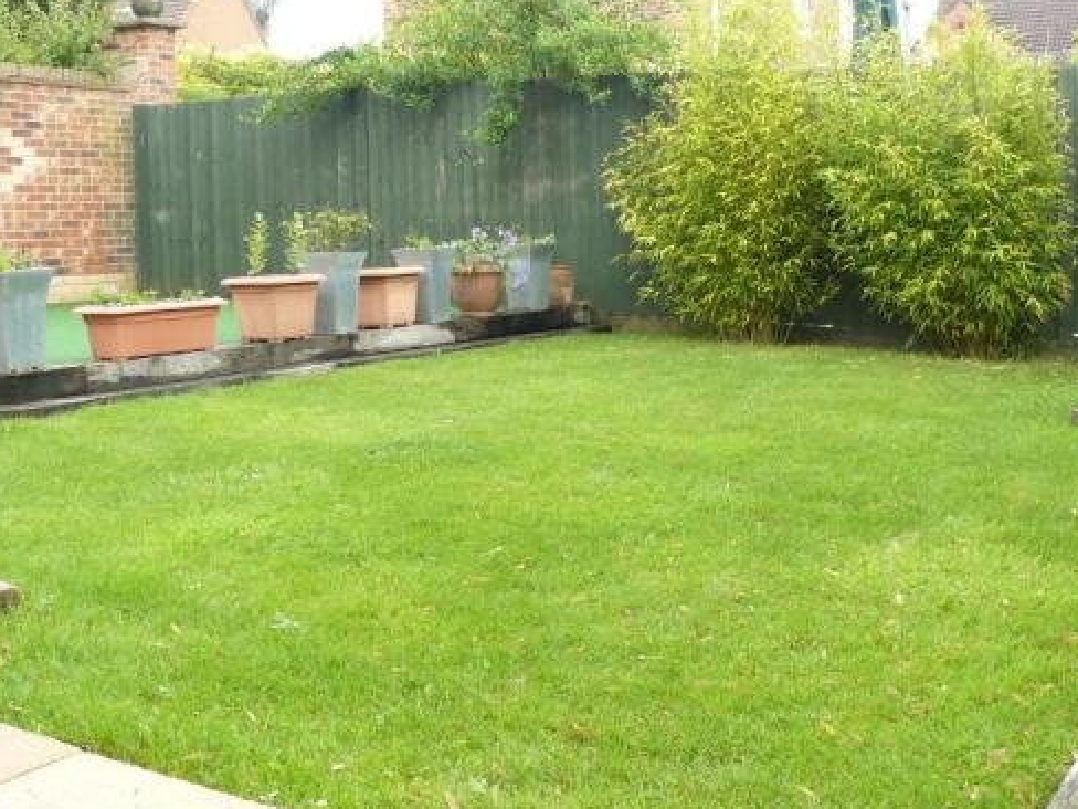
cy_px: 348
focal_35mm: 43
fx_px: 1339
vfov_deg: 33.5
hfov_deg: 43.7
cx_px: 620
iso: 100
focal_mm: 6
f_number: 3.2
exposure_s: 1/125
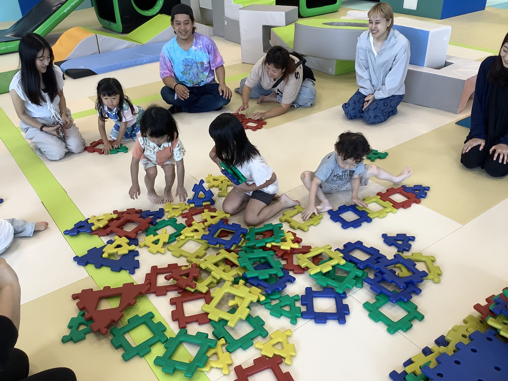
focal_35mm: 31
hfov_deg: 58.4
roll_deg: +1.4
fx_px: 455
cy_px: 190
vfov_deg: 45.4
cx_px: 254
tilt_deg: -30.2
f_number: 2.4
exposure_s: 1/120
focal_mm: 3.3
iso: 64
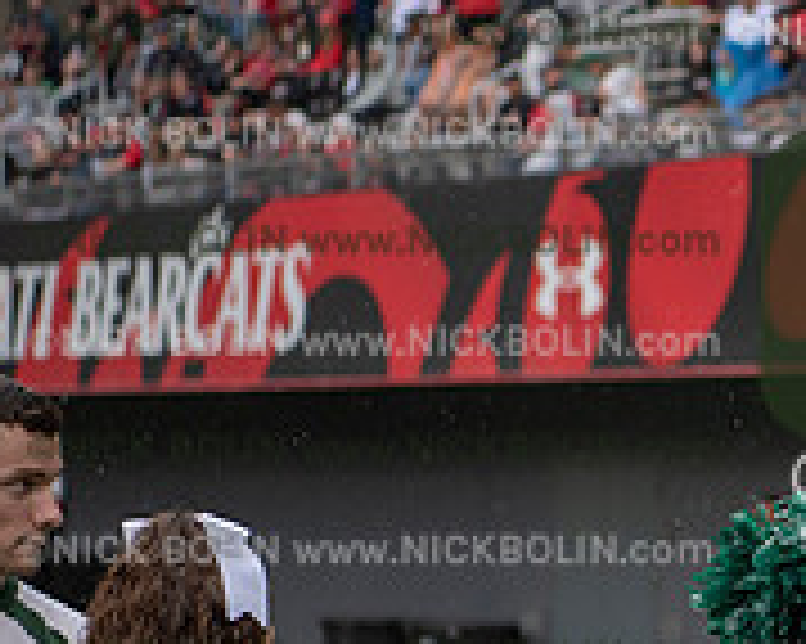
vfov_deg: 7.3
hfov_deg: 8.9
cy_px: 345
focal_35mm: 213
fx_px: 5078
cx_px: 1076
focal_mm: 70
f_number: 2.8
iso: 250
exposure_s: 1/1000
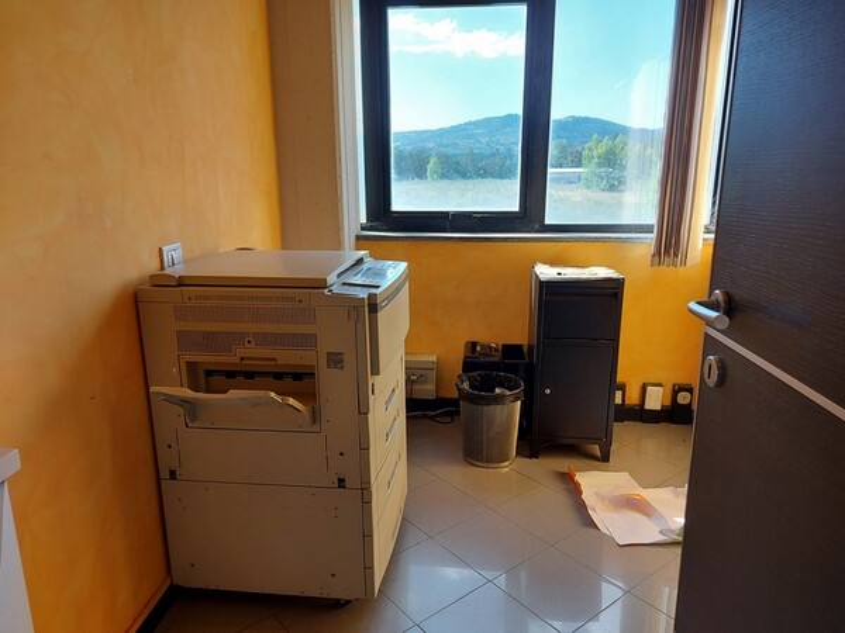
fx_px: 586
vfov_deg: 56.8
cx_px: 422
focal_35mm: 24
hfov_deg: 71.6
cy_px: 316
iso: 64
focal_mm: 5.23
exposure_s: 1/50
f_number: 1.8
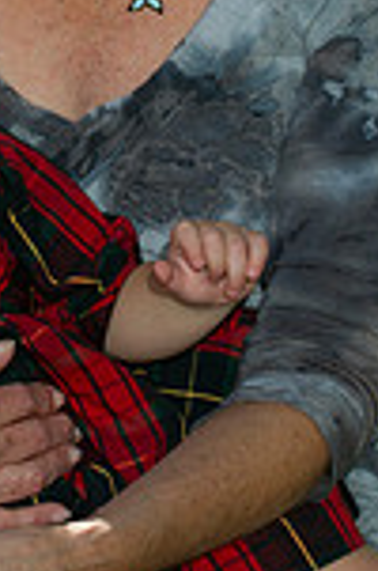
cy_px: -38
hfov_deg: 4.4
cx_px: -6
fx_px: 4952
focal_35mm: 313
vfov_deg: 6.6
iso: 250
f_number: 5
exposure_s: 1/200
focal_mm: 105
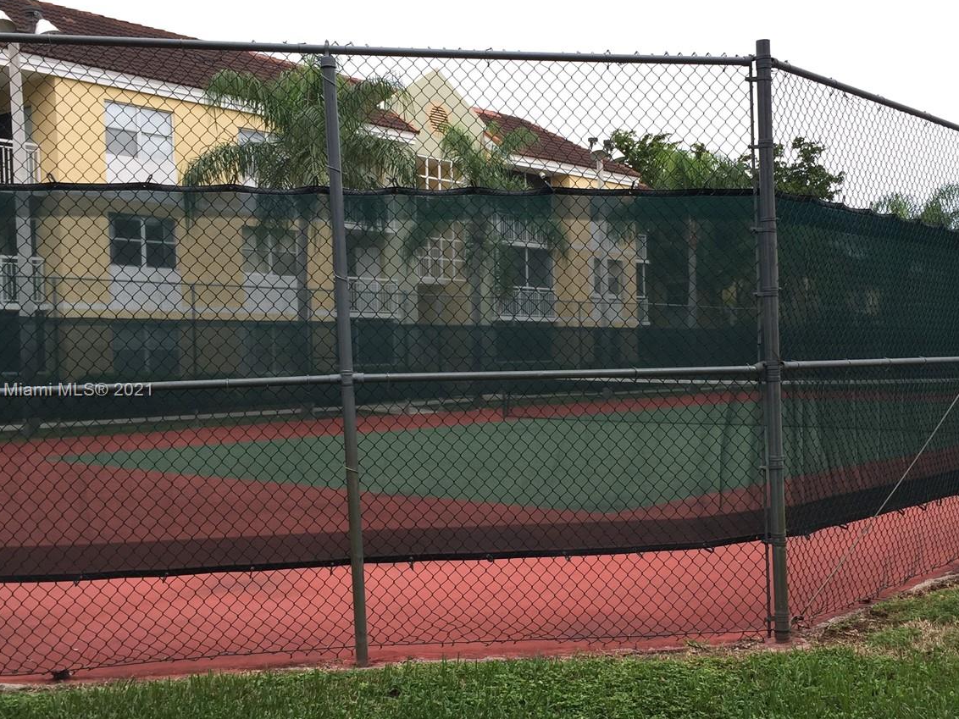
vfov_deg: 35.1
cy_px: 391
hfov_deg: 45.6
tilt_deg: -2.0
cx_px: 561
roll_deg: +0.4
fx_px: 1136
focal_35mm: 41
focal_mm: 4.15
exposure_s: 1/321
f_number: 2.2
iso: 32
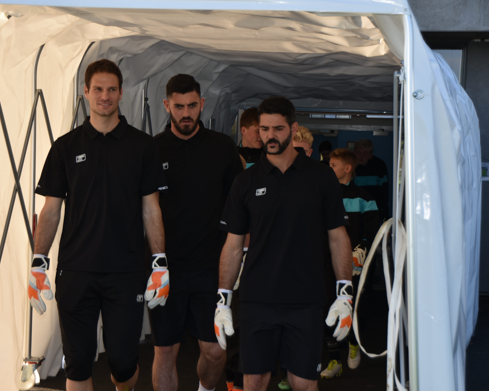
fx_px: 1476
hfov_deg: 18.8
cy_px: 196
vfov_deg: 15.1
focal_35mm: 102
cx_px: 212
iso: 100
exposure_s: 1/250
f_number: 5.6
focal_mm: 60
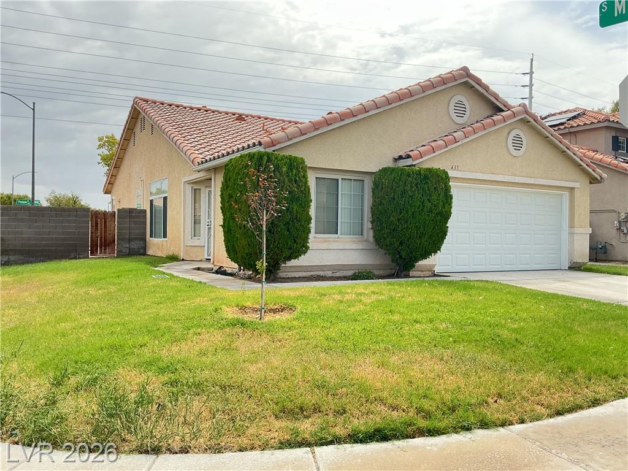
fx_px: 526
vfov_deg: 48.2
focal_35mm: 29
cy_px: 236
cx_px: 314
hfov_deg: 61.7
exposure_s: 1/586
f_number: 1.8
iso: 25
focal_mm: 3
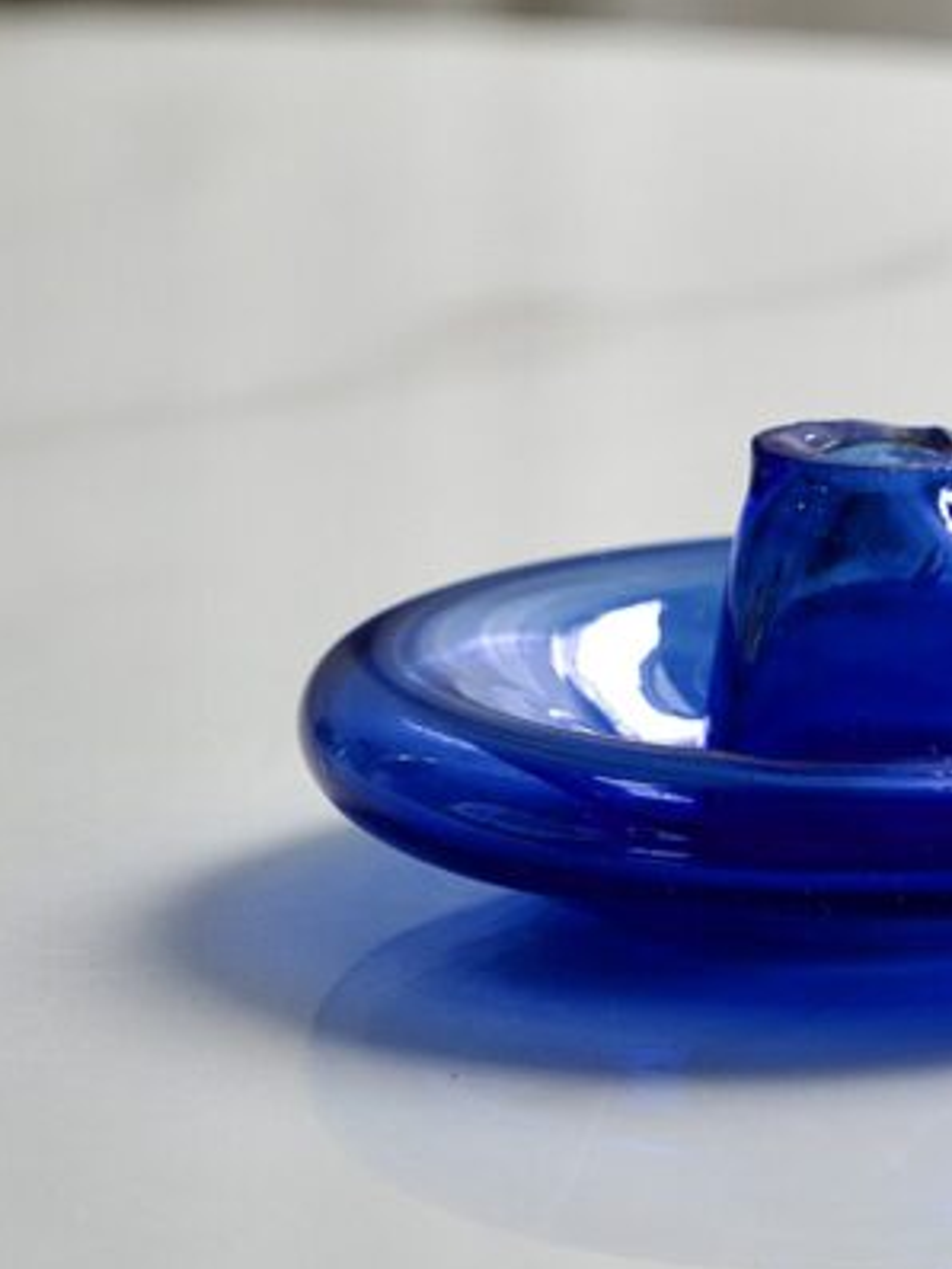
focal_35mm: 242
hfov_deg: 6.1
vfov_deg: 8.2
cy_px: 384
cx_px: 894
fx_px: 8869
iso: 200
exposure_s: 1/160
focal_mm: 60
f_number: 4
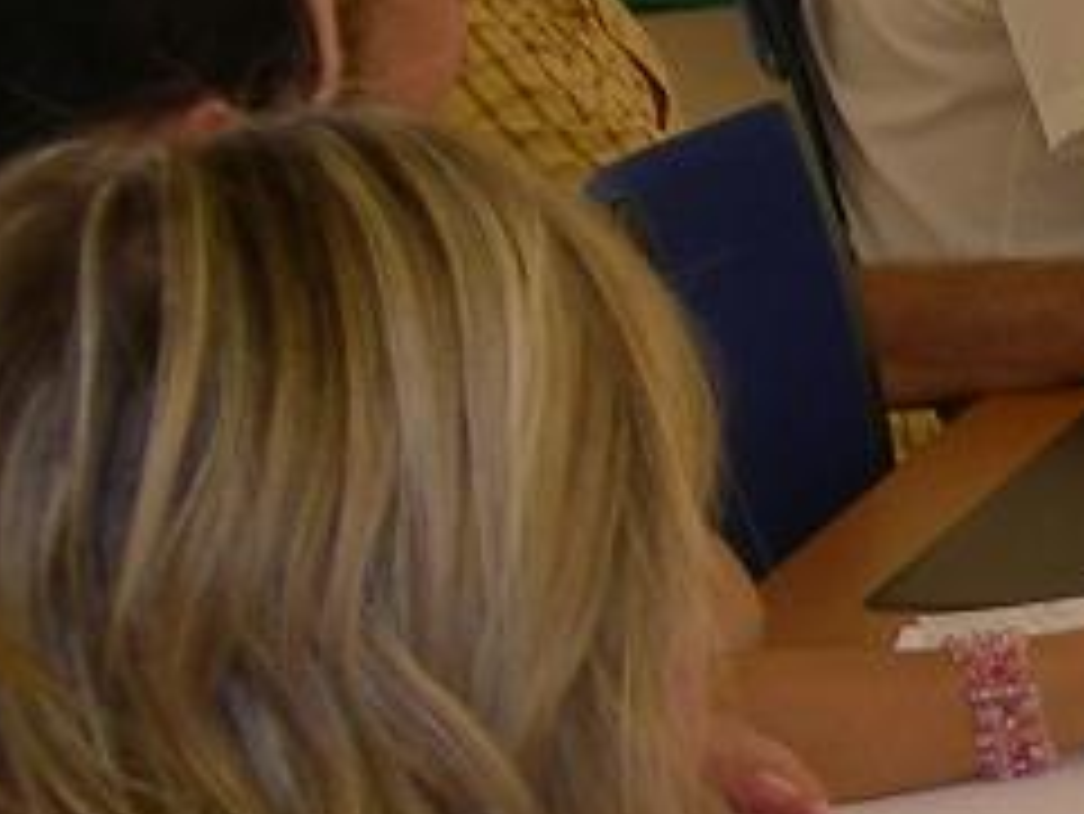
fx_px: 6391
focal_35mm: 204
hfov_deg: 9.0
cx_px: 2339
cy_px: 445
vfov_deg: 7.3
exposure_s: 1/30
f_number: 2.8
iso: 50
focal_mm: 7.8
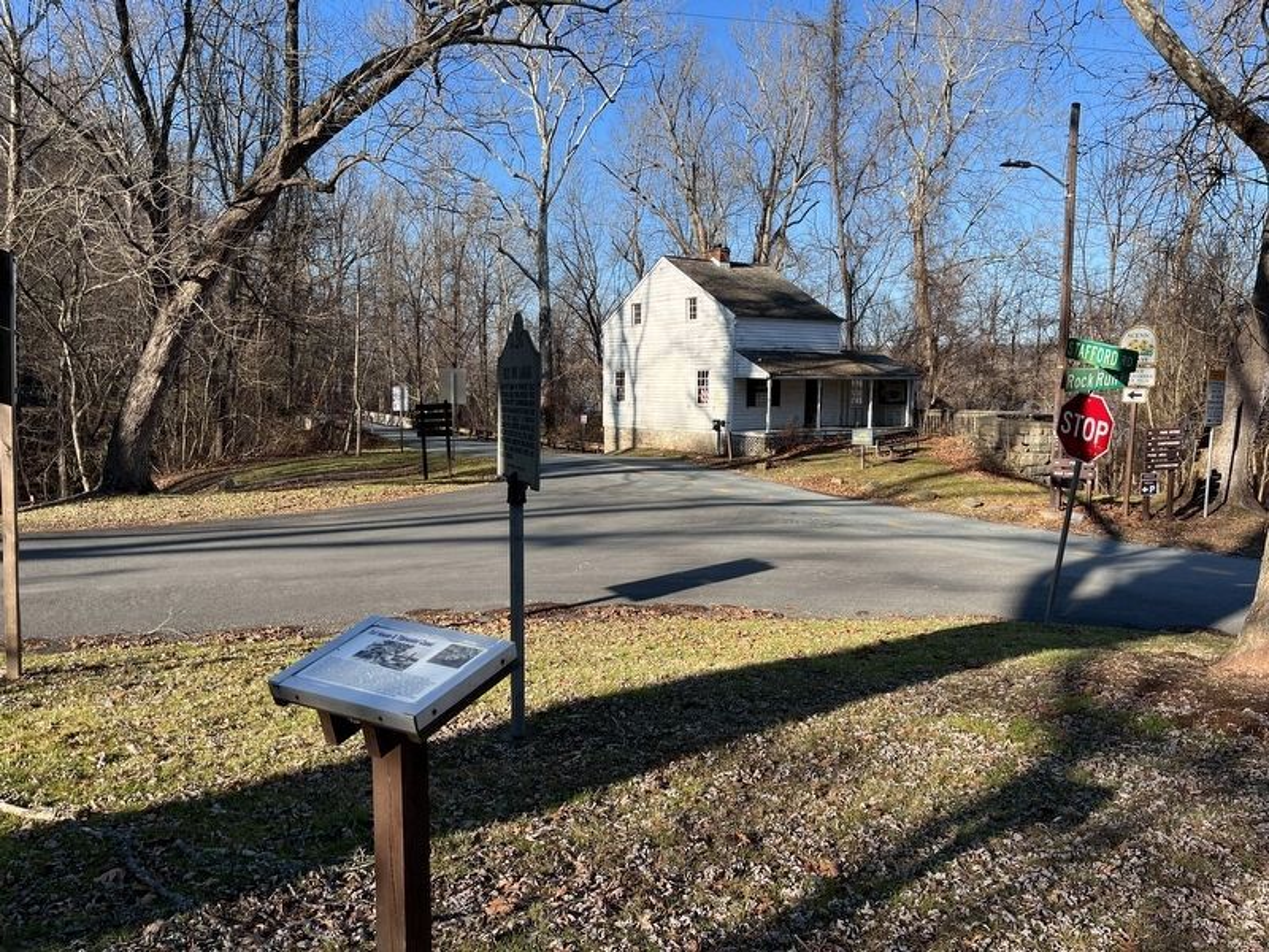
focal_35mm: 26
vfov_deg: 53.1
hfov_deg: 67.3
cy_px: 476
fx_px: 953
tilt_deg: +2.9
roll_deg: -0.8
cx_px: 634
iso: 50
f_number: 1.6
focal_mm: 5.1
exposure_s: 1/1404
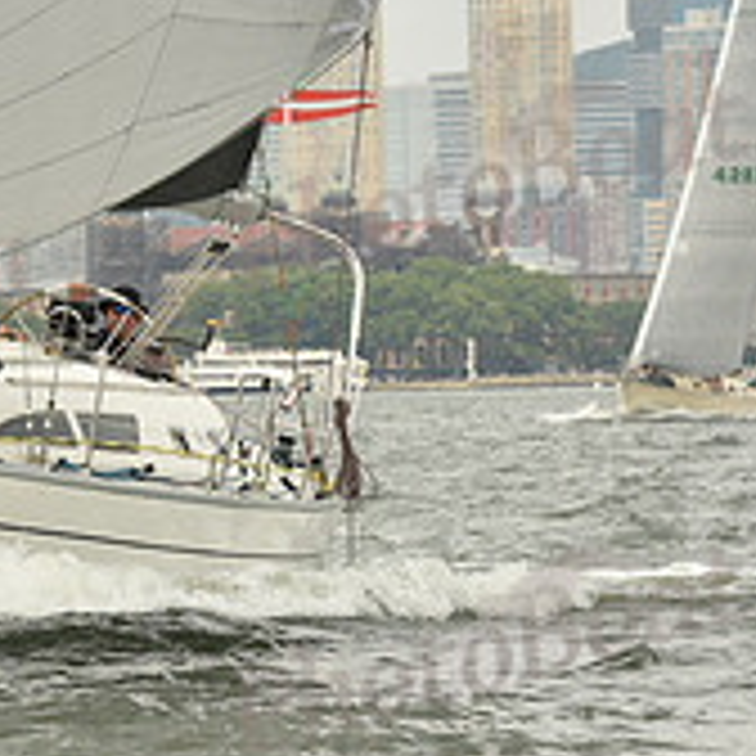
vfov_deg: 3.6
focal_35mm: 485
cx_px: 0
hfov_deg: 3.6
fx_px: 11984
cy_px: 470
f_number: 9
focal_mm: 165
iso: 250
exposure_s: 1/640
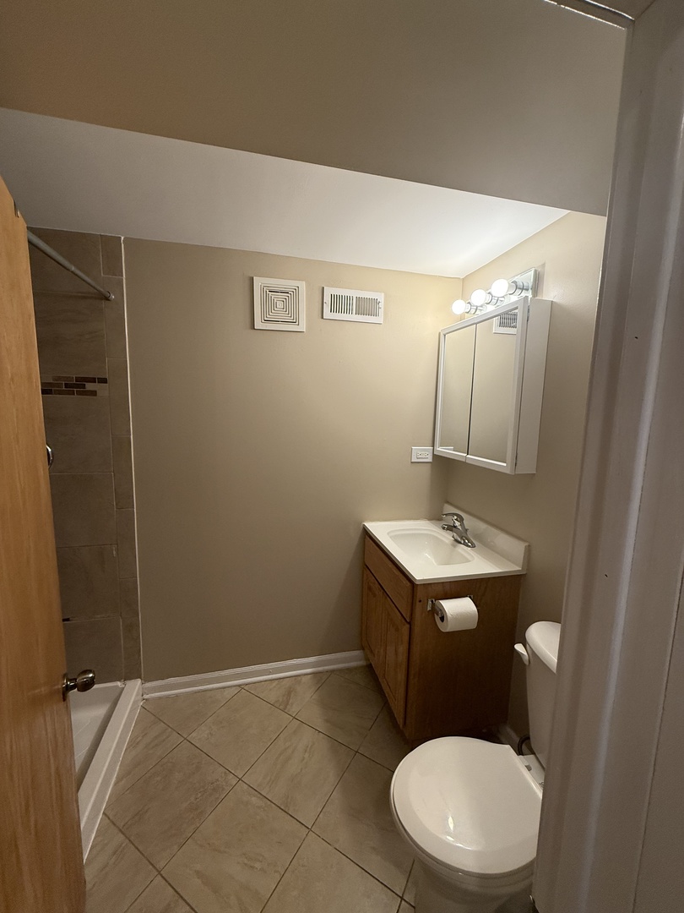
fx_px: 369
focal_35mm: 14
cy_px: 456
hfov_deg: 85.7
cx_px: 342
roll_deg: -1.4
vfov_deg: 102.1
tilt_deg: -6.9
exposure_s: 1/120
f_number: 2.2
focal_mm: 2.22
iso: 125
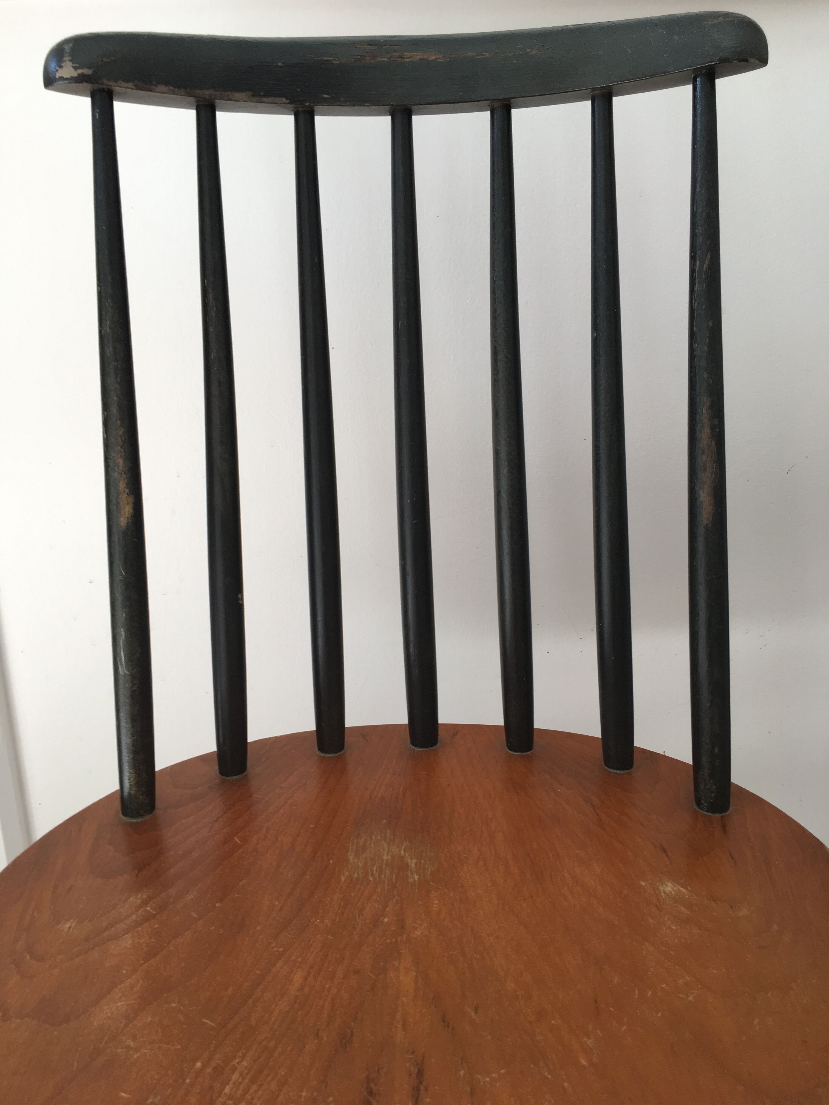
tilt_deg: -17.6
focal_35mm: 29
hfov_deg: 48.2
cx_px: 414
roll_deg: -0.1
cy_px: 552
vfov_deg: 61.7
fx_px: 926
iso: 32
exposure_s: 1/50
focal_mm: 4.15
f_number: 2.2
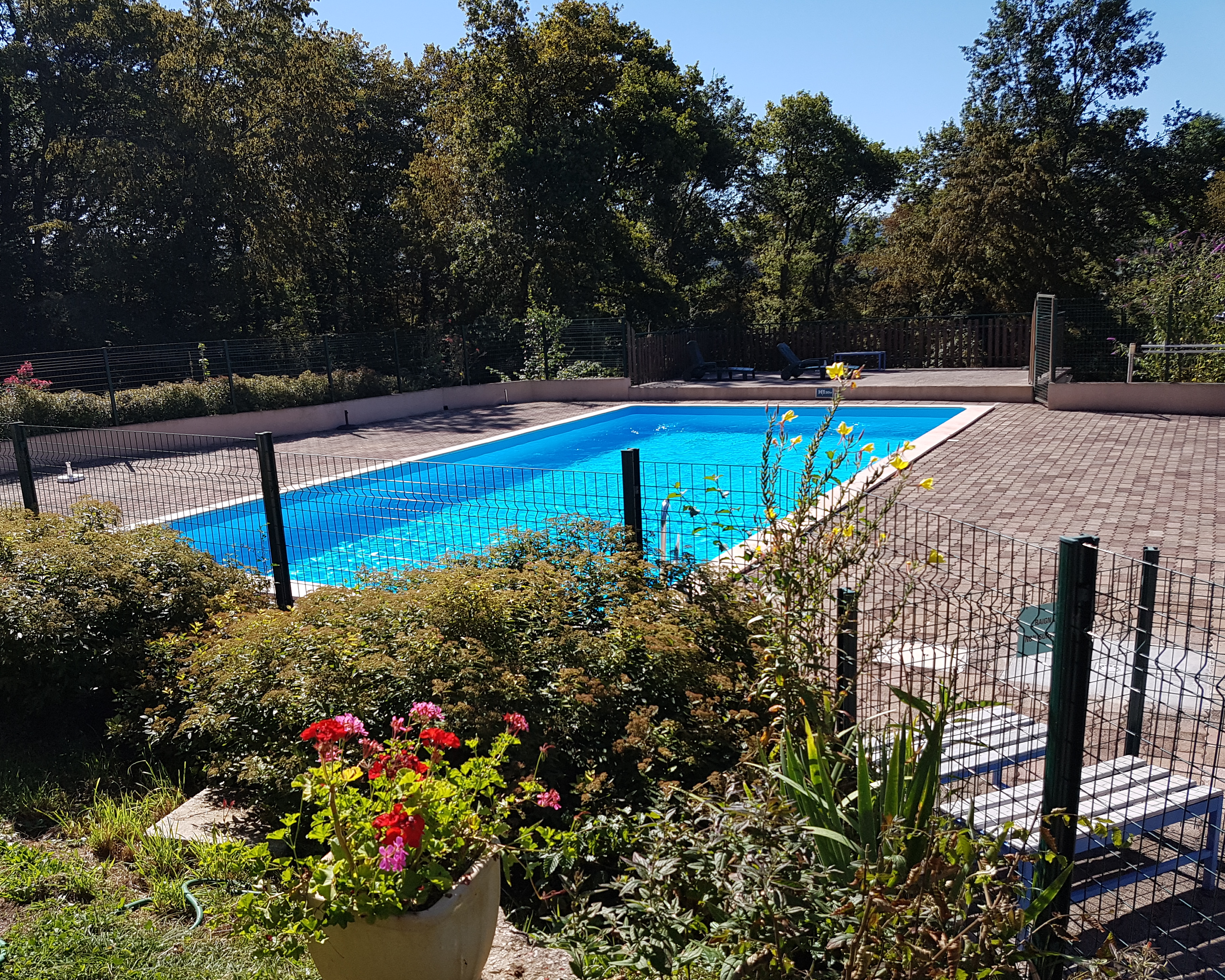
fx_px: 1015
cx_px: 574
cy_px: 504
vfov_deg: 51.5
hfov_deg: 62.2
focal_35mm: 28
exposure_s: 1/2376
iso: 50
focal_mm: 4.2
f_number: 1.7
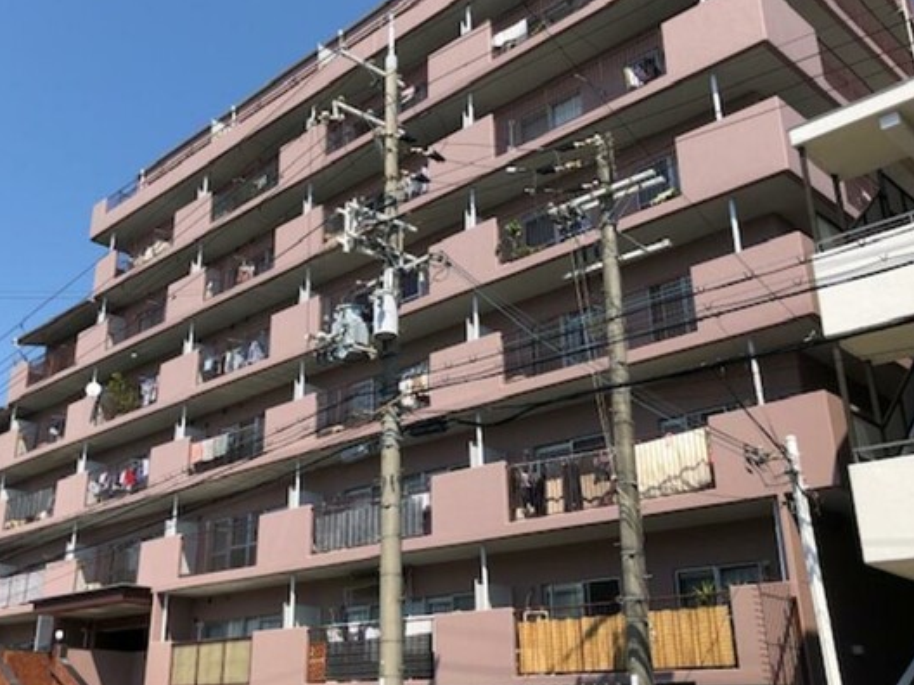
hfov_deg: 48.6
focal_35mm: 38
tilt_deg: +22.9
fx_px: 1003
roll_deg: -0.6
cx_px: 354
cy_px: 320
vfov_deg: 37.7
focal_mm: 3.99
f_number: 1.8
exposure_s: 1/1675
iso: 20
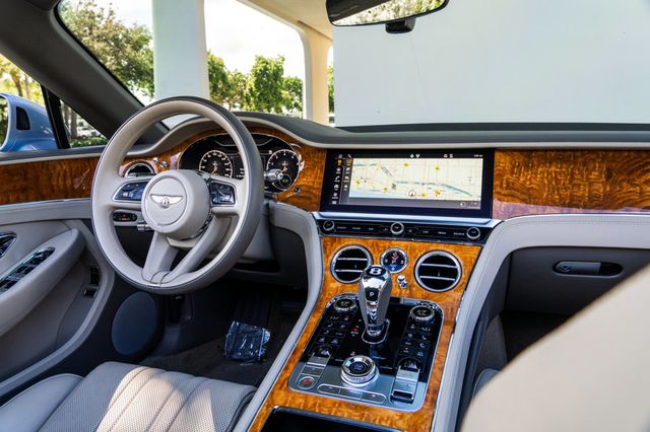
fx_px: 452
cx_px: 325
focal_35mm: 25
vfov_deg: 51.1
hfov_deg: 71.4
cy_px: 216
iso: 640
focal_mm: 24
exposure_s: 1/80
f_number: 8
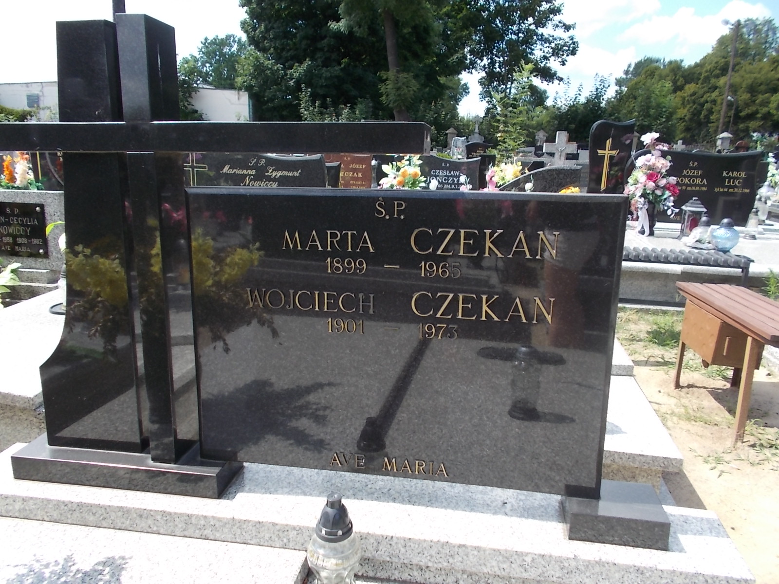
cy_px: 292
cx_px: 390
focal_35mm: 26
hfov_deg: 67.3
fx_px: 585
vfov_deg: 53.1
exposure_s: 1/500
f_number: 3.2
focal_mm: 4.6
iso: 80
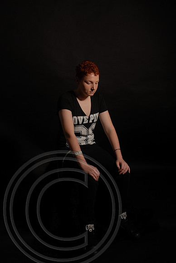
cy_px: 132
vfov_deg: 42.3
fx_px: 340
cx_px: 88
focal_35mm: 46
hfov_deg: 29.0
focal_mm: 31
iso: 100
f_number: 5.6
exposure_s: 1/125
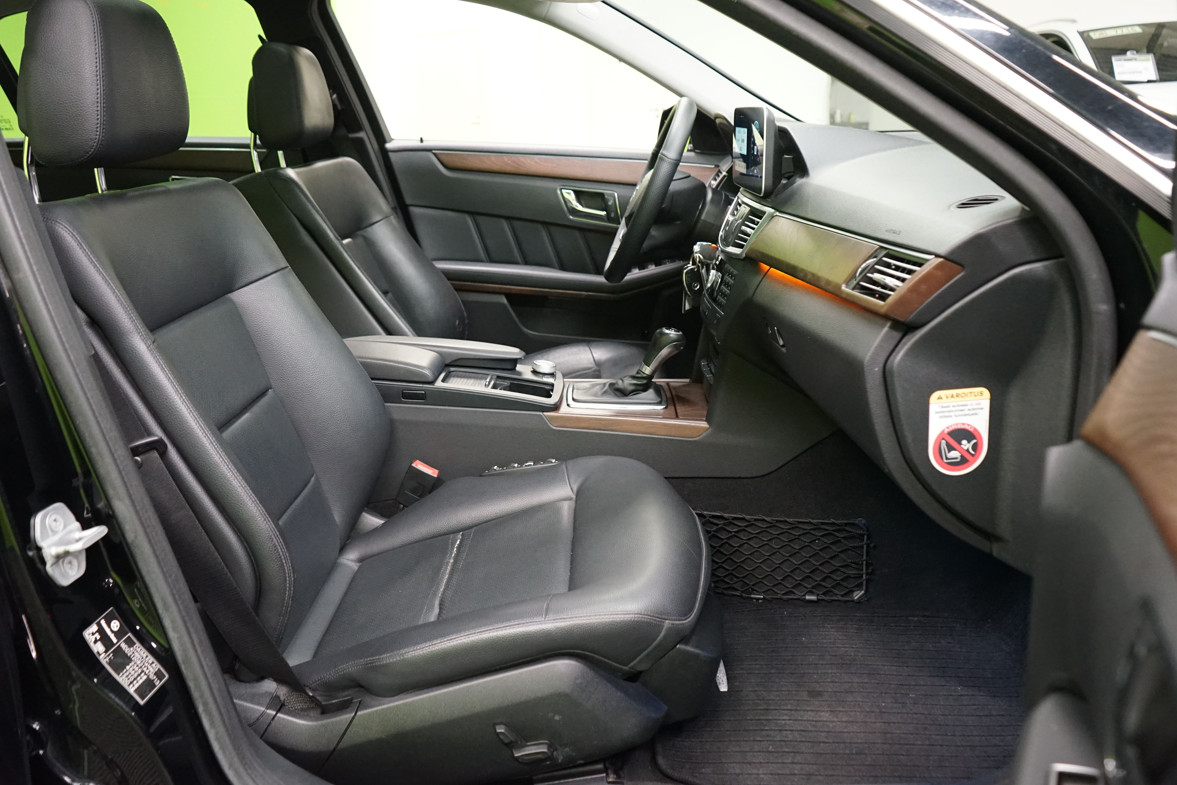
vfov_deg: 46.4
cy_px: 392
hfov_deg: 65.5
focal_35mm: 28
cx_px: 588
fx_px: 915
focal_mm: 28
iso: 5000
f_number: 5
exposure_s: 1/50
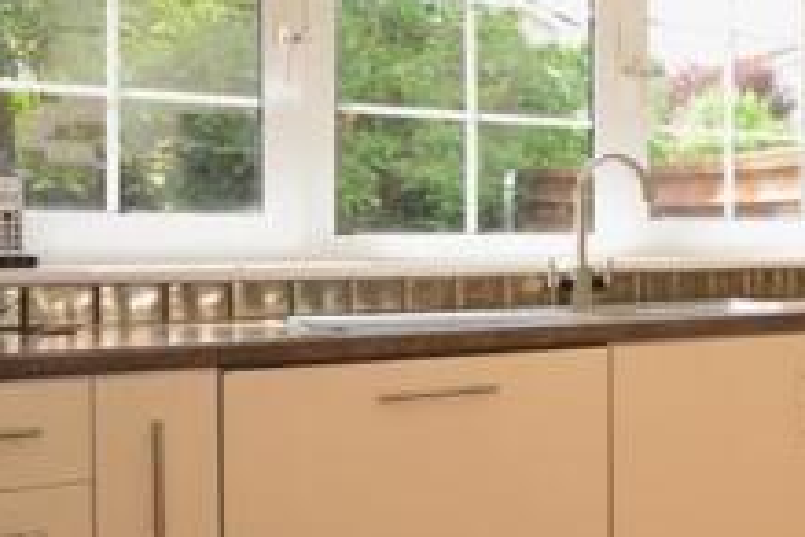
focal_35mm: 45
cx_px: 1077
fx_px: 1006
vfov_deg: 29.8
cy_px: 208
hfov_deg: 31.8
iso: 400
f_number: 7.1
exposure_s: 1/100
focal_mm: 10
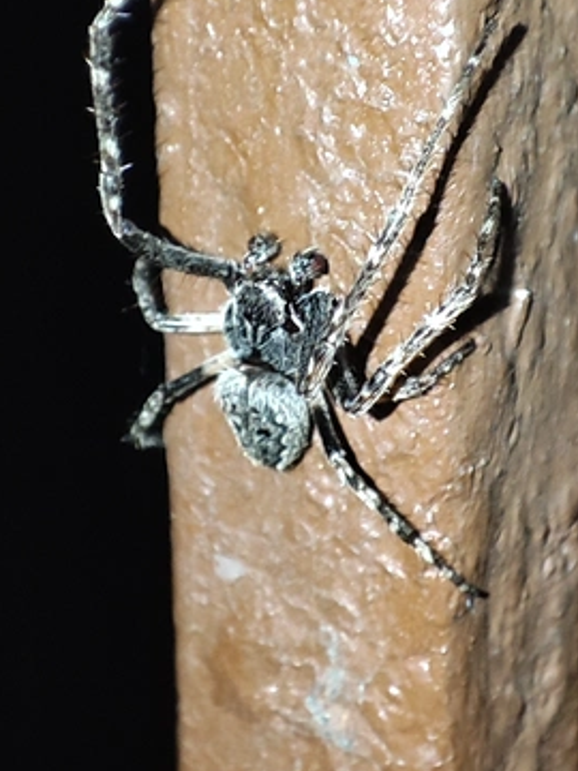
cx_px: 313
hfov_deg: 17.0
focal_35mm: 87
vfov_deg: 22.4
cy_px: 285
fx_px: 1937
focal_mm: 4.1
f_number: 2.4
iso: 380
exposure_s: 1/33
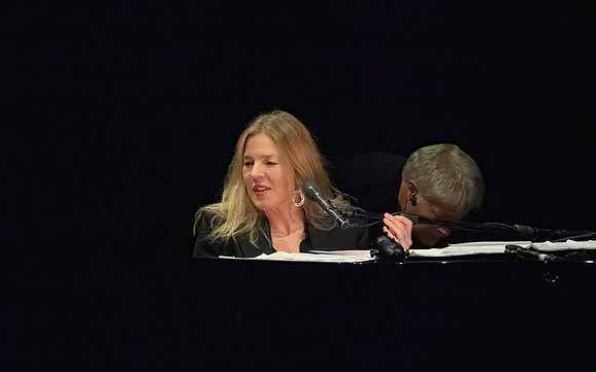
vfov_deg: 2.4
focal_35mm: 539
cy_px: 219
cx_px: 203
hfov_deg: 3.9
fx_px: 8753
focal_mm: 400
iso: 25600
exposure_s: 1/320
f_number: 8
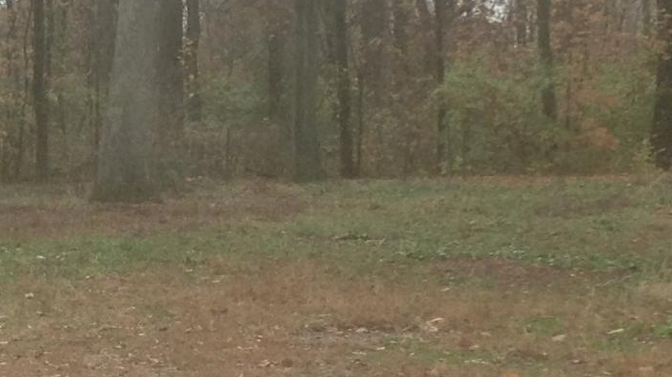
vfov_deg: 7.4
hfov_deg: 12.9
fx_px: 2921
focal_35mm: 164
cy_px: 241
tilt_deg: -2.8
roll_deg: +0.8
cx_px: -21
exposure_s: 1/370
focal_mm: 4.28
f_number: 2.4
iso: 50
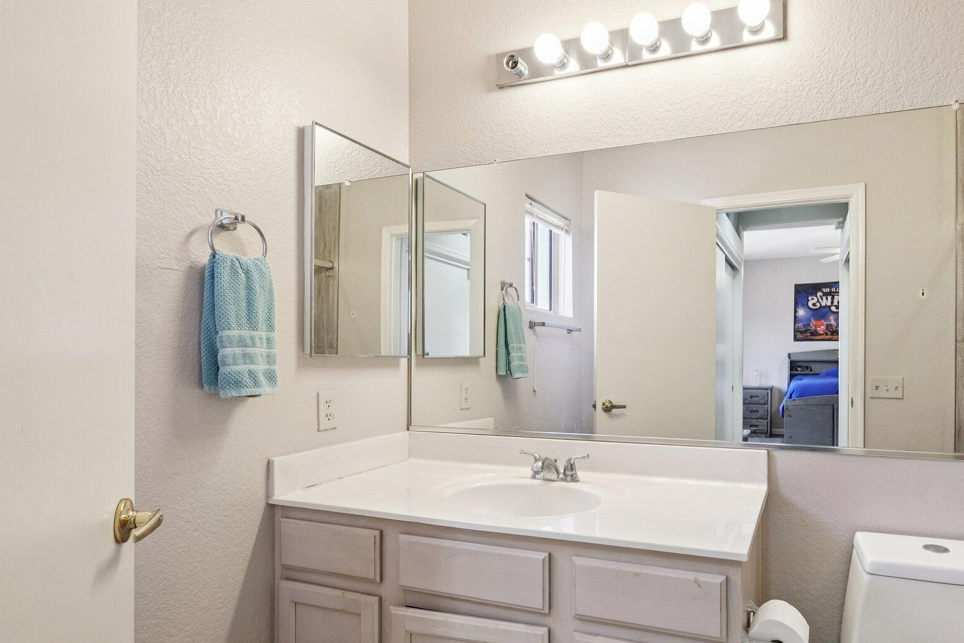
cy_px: 338
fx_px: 536
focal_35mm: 20
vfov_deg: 61.9
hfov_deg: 82.0
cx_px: 615
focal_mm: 10
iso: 400
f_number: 8
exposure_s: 1/8
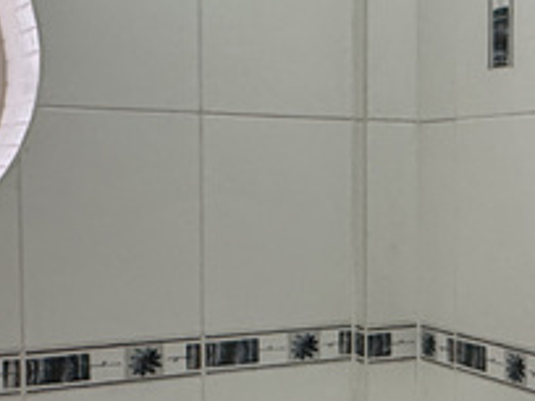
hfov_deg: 28.2
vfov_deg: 22.2
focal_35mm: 66
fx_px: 1020
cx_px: 493
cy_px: 249
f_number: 2.2
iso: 320
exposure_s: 1/99
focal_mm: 2.22
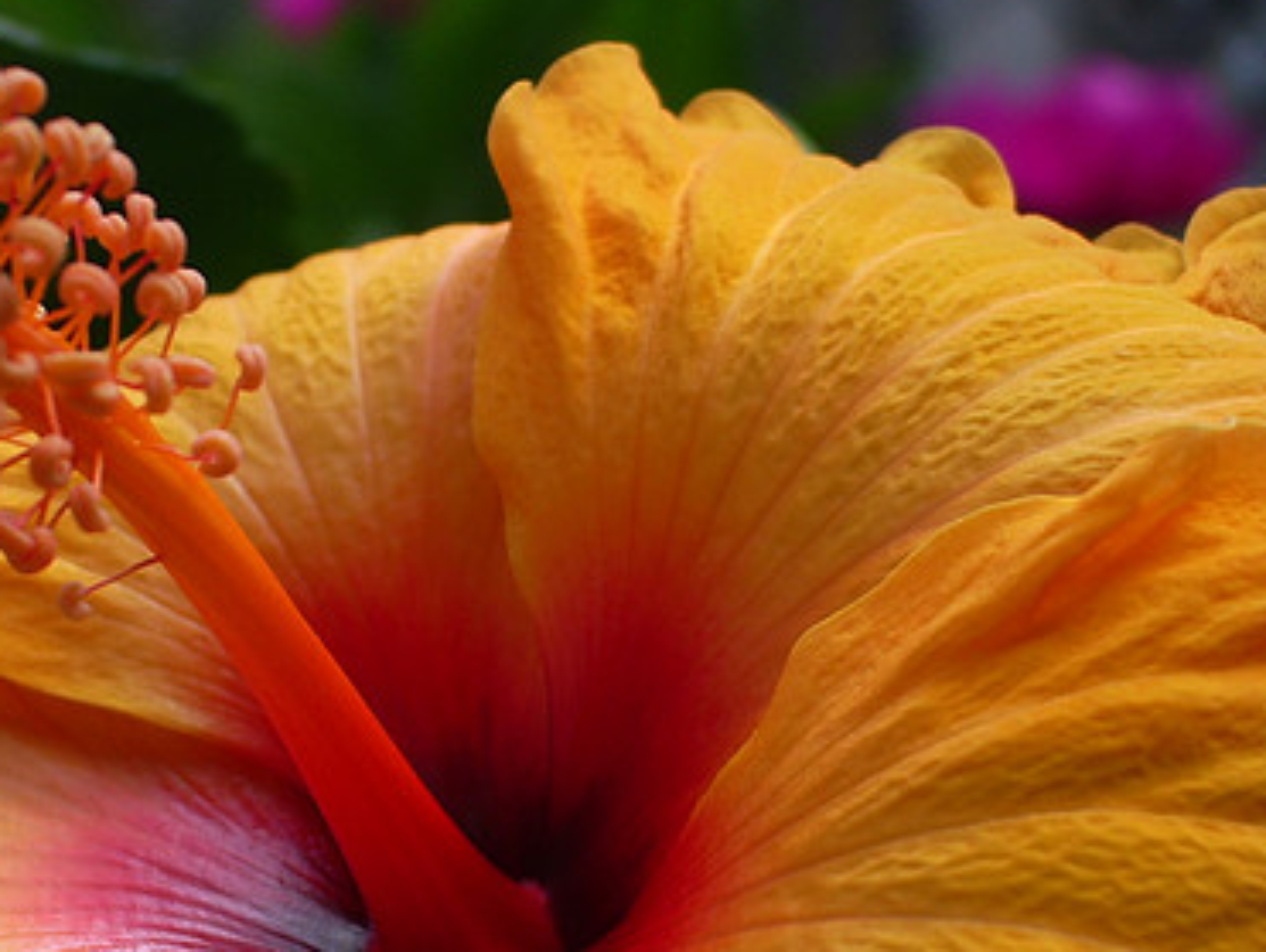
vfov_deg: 10.7
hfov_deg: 14.2
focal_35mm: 139
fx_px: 5089
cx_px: 396
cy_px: 636
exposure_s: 1/250
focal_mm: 14.6
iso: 50
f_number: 4.4
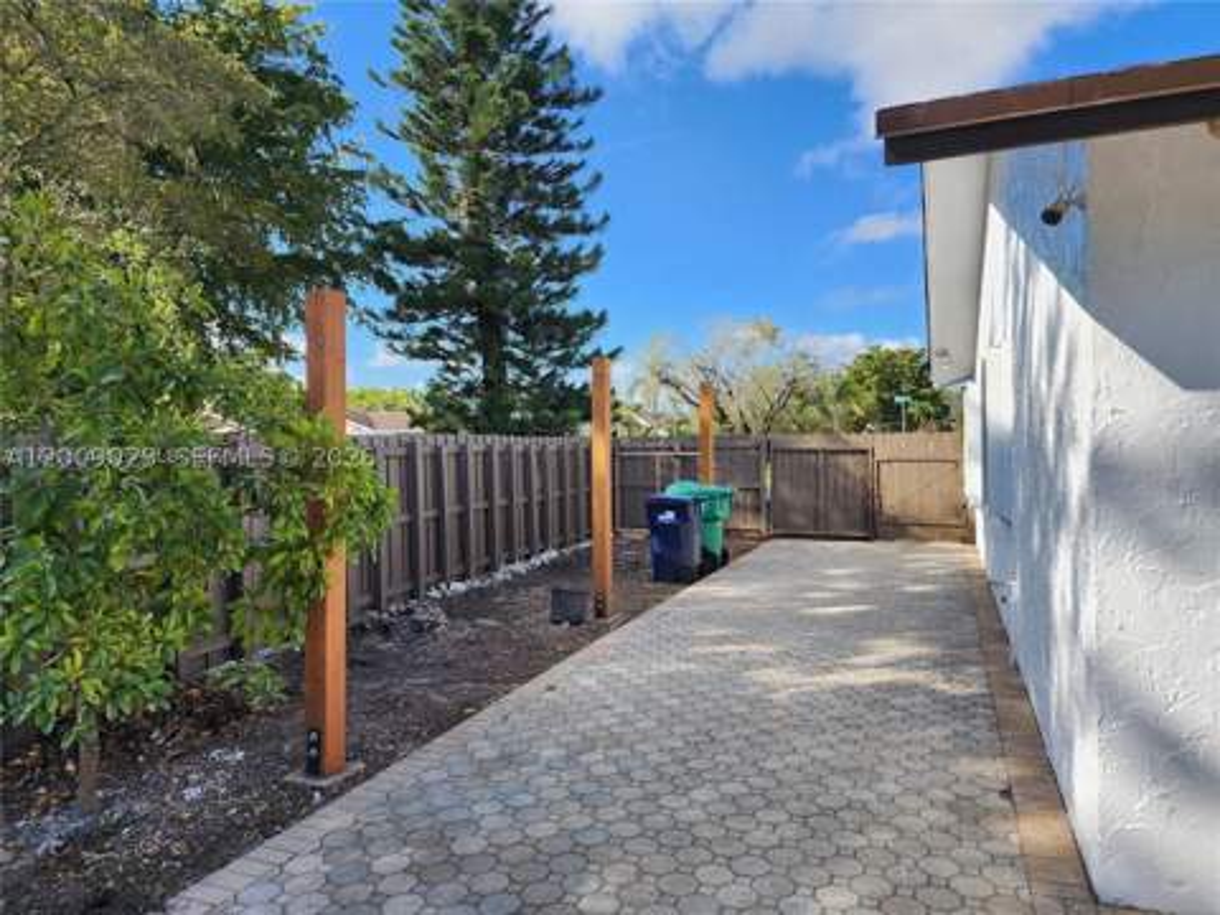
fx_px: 811
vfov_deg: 58.9
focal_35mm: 23
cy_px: 458
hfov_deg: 73.9
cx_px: 610
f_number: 1.8
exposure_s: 1/666
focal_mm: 6.4
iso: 12
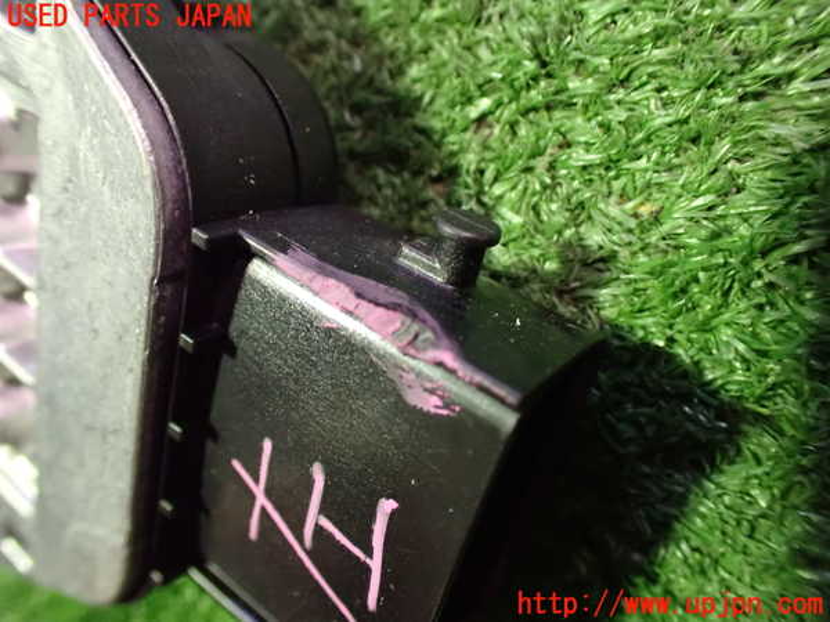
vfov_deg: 46.8
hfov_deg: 60.0
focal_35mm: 30
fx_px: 719
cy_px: 311
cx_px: 415
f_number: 2.3
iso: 1250
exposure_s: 1/30
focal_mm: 5.4
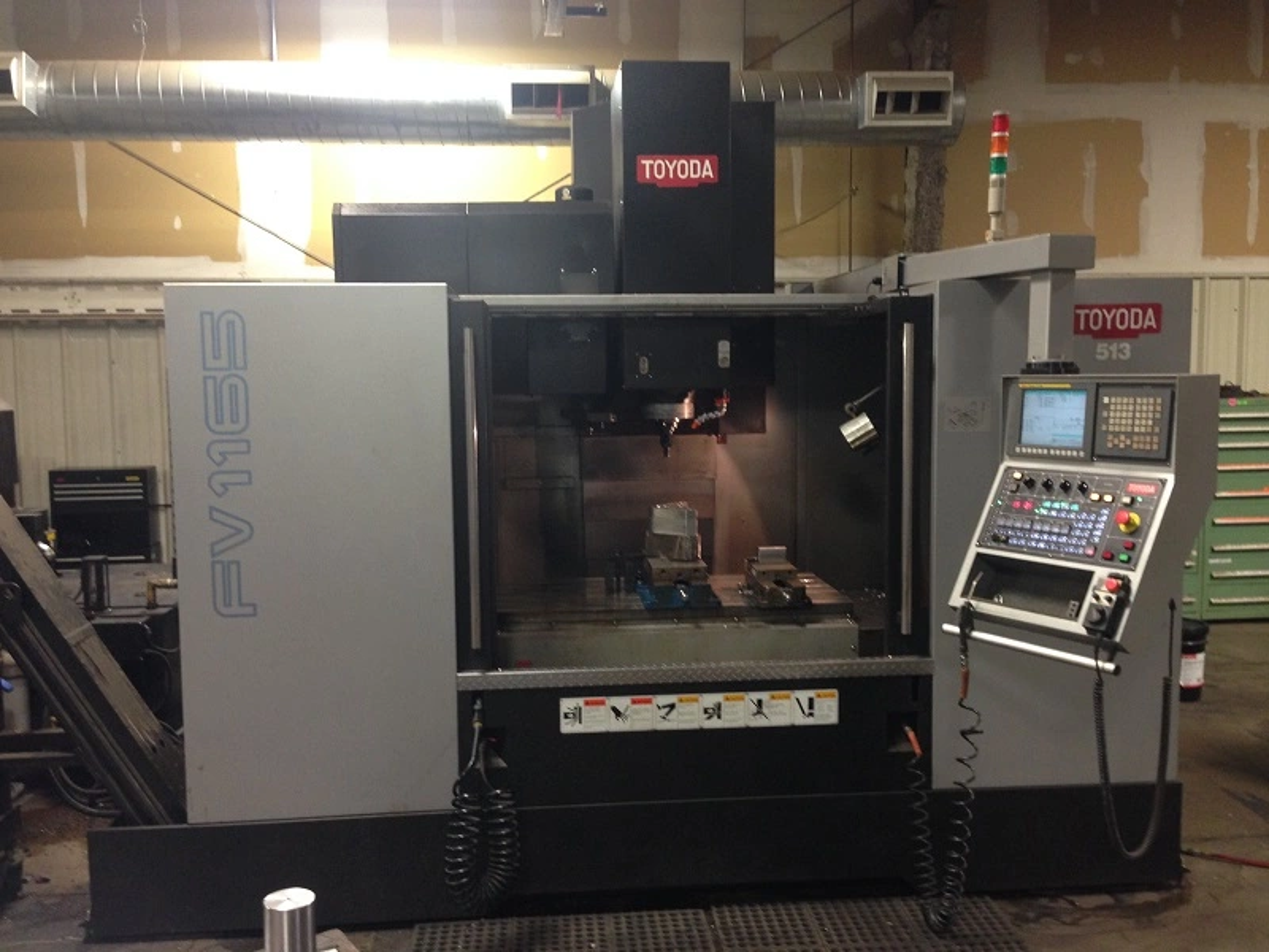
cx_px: 634
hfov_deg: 55.4
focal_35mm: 33
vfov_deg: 42.9
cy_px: 476
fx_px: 1210
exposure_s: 1/20
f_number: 2.4
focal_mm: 4.12
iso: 125
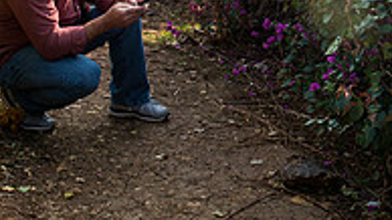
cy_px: -58
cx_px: 386
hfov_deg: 20.7
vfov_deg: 11.8
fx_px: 1039
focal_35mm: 100
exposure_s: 1/100
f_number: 7.1
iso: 100
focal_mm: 32
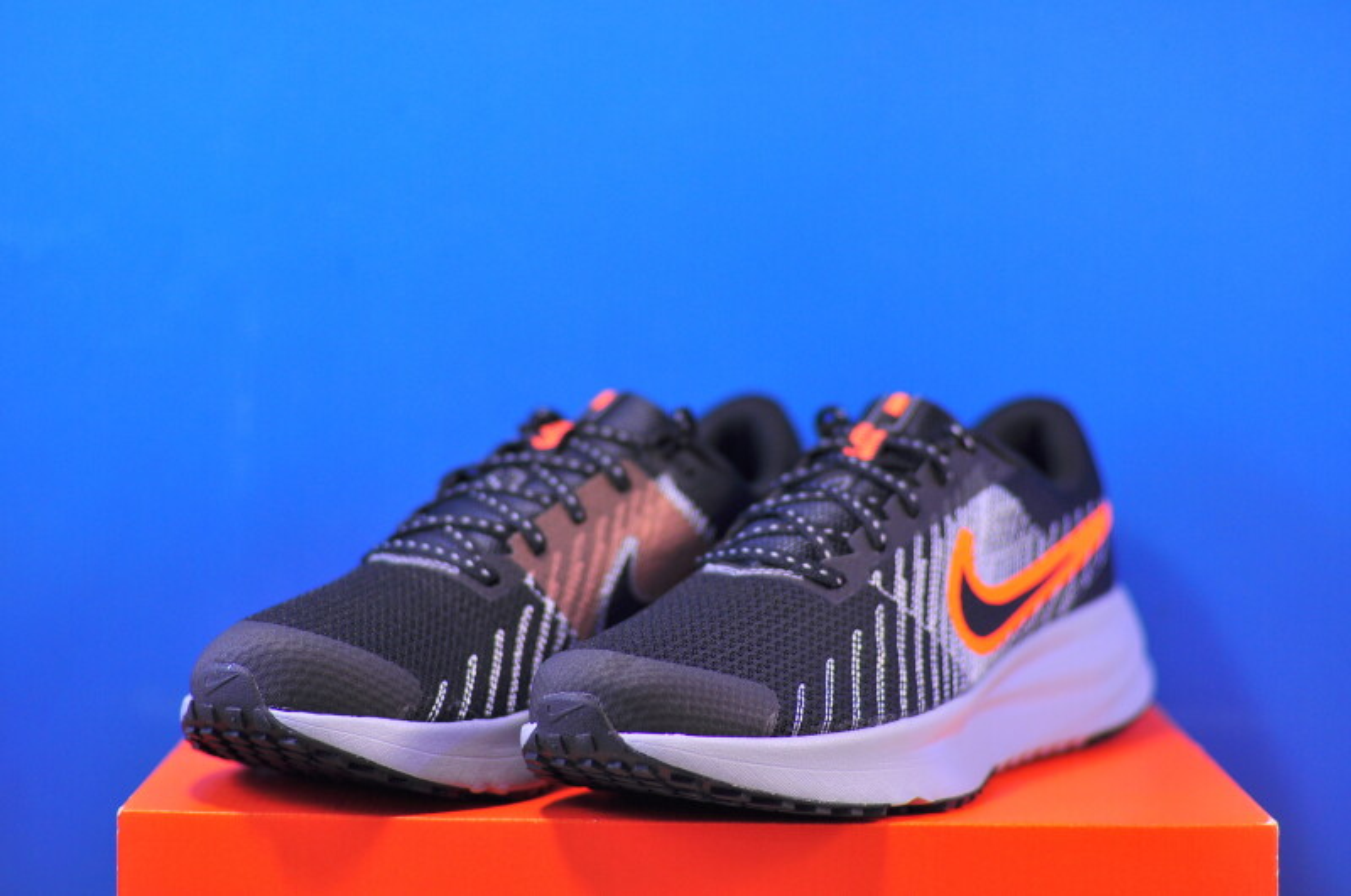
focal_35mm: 75
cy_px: 448
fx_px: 2811
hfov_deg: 27.0
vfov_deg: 18.1
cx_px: 676
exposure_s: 1/320
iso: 250
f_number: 2
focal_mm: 50
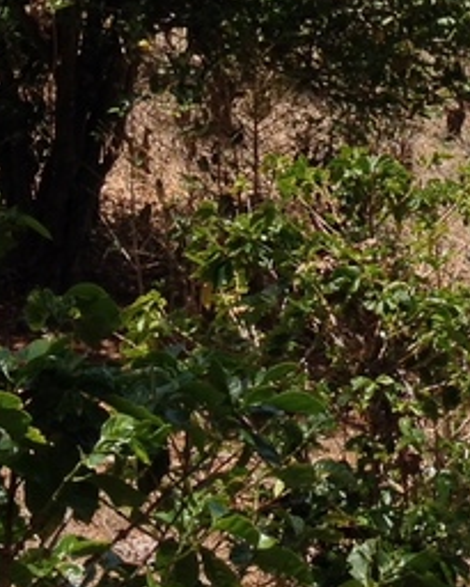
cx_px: 167
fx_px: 2780
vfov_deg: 11.3
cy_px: -429
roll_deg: +2.1
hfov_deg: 9.7
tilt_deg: -6.1
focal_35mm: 160
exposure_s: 1/1314
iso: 50
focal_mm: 4.28
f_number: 2.4
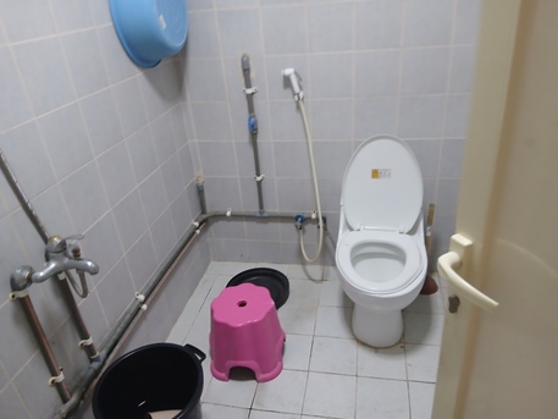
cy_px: 210
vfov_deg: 53.1
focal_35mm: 26
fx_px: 419
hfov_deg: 67.3
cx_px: 279
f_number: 1.8
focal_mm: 3.98
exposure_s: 1/24
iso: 320
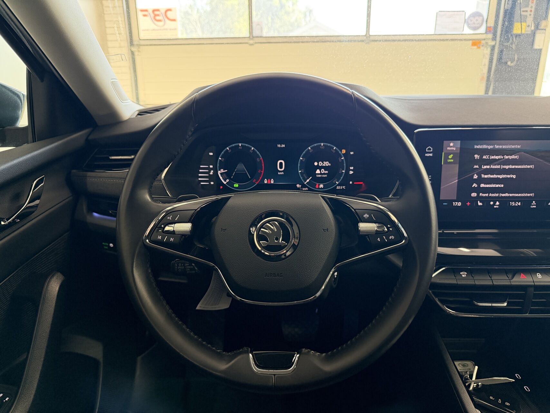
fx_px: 381
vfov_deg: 56.8
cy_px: 206
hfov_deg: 71.6
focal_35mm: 24
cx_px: 275
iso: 320
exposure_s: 1/50
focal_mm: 6.76
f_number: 1.78
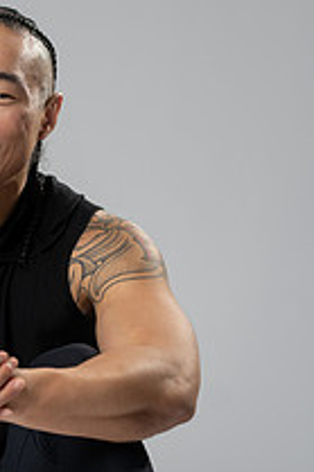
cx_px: -23
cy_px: 343
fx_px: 2398
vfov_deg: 11.2
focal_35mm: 183
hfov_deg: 7.5
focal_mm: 85
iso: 200
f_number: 3.2
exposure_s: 1/160
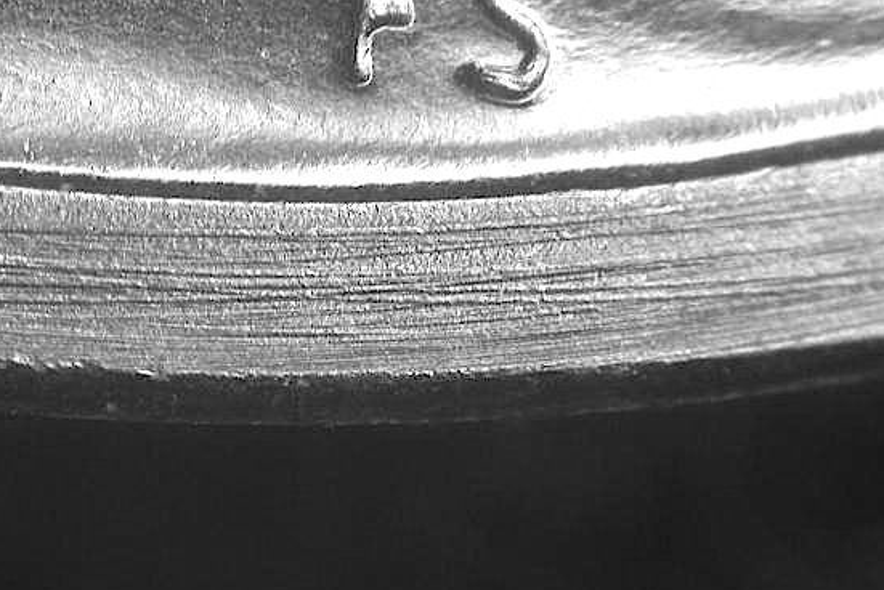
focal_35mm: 163
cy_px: 240
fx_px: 4004
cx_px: 416
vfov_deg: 8.4
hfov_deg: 12.6
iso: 100
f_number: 4.7
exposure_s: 1/6.9
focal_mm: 27.9
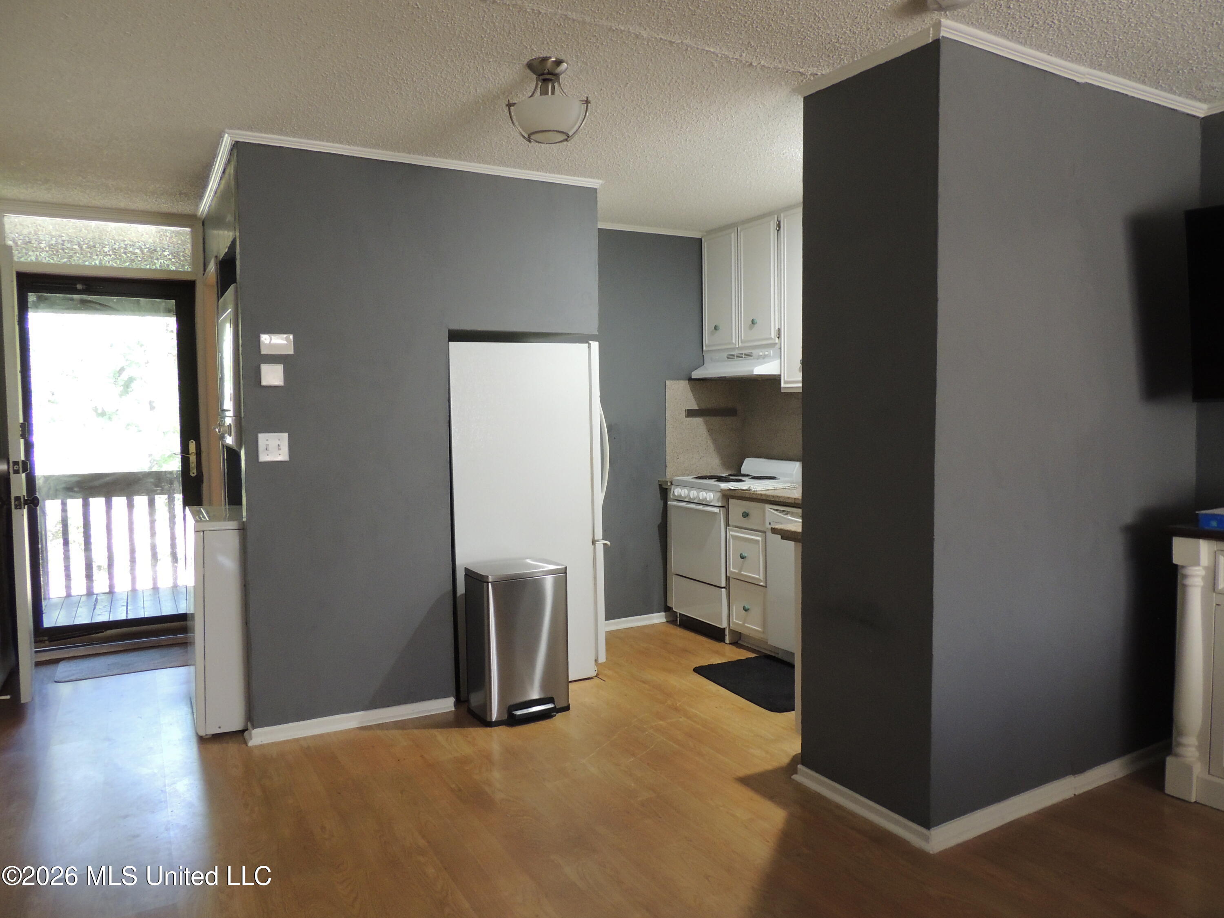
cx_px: 612
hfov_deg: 71.6
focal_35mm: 24
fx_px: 849
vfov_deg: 56.8
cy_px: 459
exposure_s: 1/30
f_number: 3
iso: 360
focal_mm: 4.3
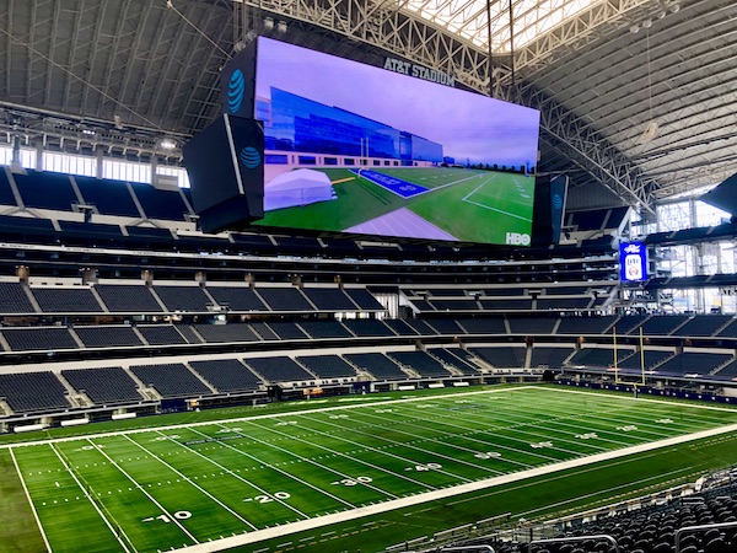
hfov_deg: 63.4
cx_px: 368
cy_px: 276
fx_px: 596
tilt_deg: +3.3
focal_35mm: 28
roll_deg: +1.2
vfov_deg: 49.7
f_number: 1.8
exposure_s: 1/120
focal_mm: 4
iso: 64
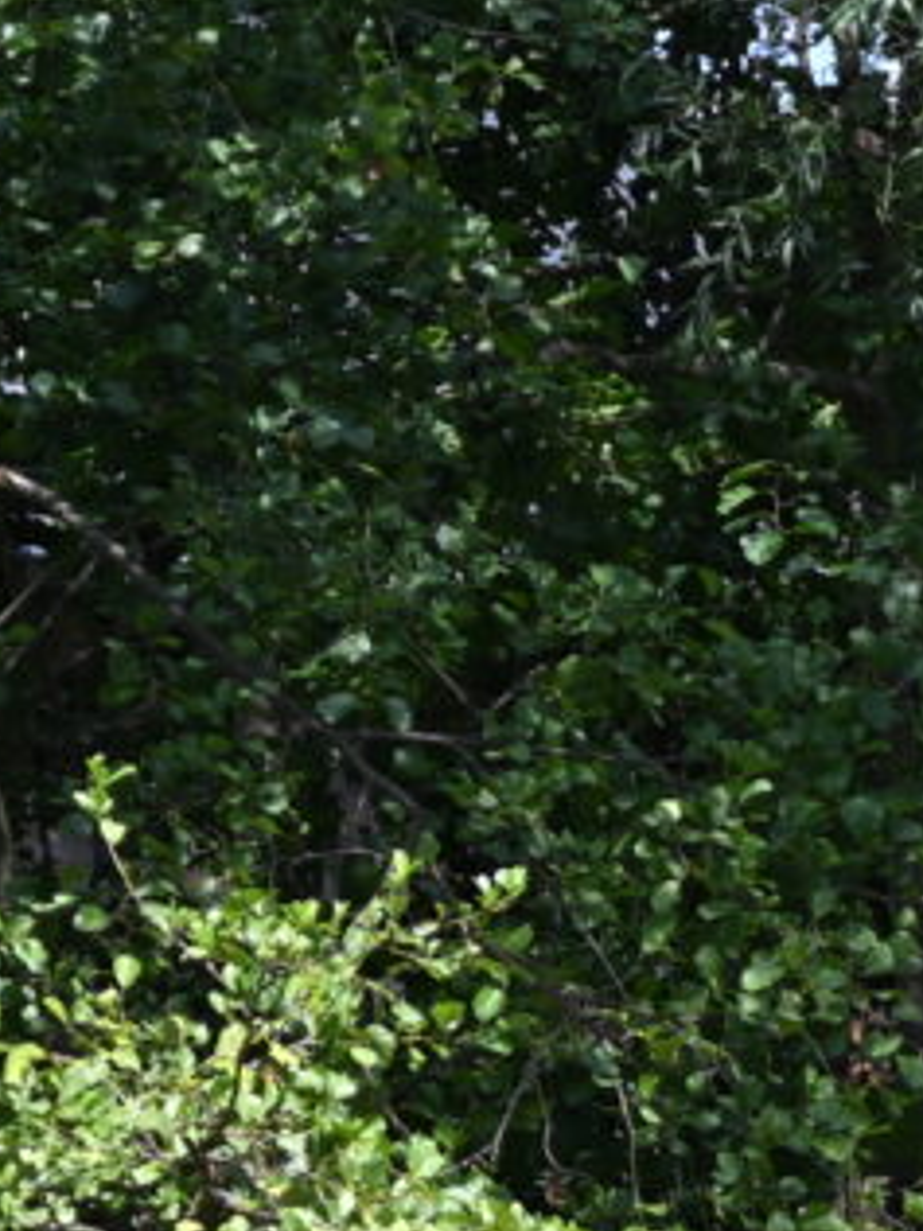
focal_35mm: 934
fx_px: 33206
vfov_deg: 2.1
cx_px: -748
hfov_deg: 1.6
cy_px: 1697
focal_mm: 120
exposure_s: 1/320
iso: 64
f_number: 4
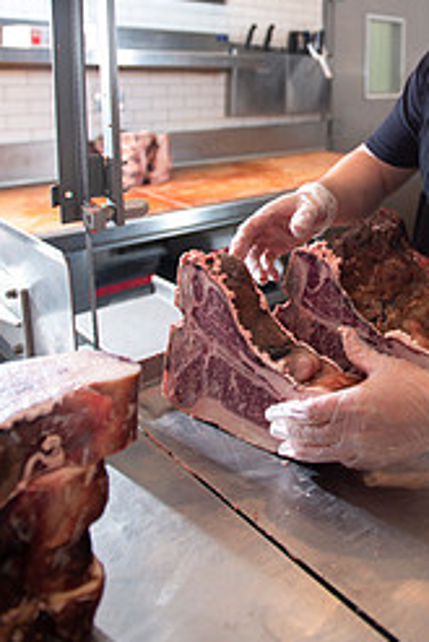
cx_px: 377
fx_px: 553
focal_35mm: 31
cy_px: 151
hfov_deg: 39.6
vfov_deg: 56.9
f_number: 3.2
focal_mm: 17
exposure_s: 1/200
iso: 200
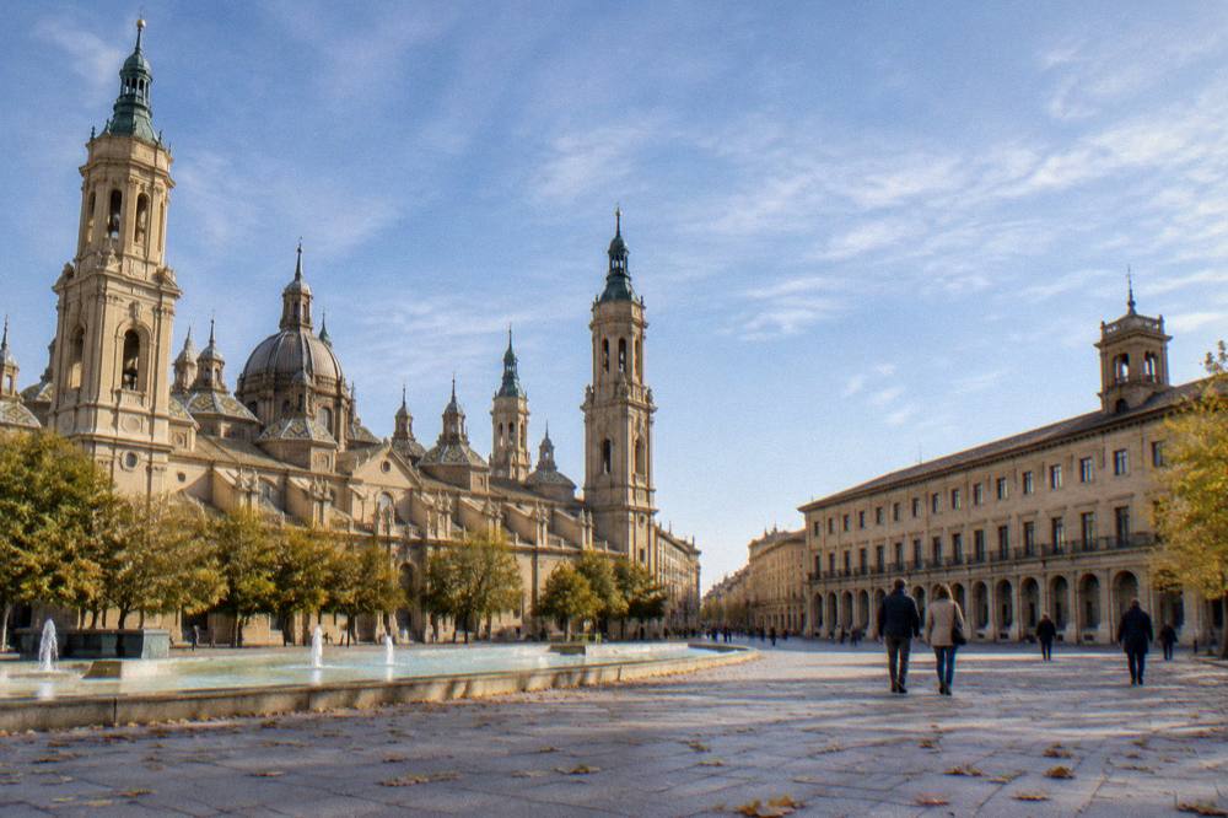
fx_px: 1193
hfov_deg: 54.5
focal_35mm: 35
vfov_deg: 37.8
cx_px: 614
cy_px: 409
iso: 800
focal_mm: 35
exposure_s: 1/320
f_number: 9
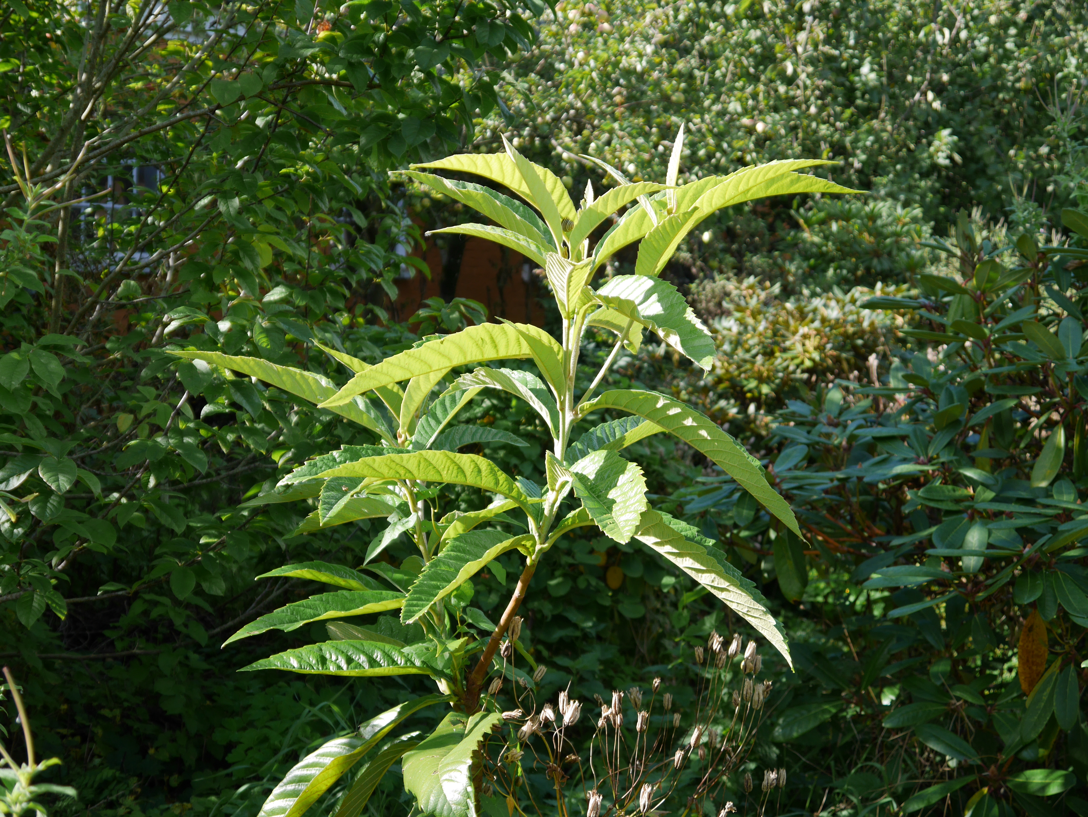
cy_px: 408
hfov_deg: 36.8
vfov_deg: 28.1
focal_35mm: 52
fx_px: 1635
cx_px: 544
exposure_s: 1/320
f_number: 4.7
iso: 200
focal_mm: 26
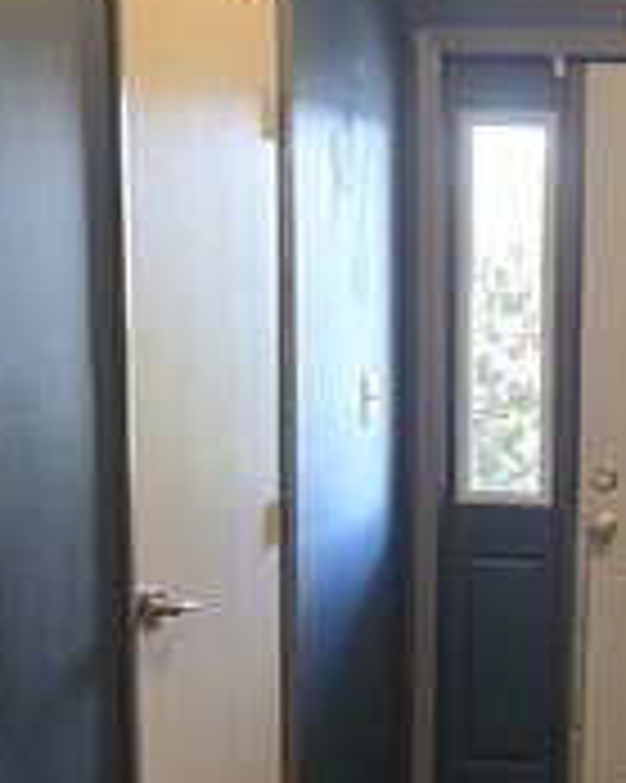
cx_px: 626
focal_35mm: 86
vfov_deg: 21.5
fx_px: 1993
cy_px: 785
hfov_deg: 17.4
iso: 800
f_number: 1.8
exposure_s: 1/120
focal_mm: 5.4
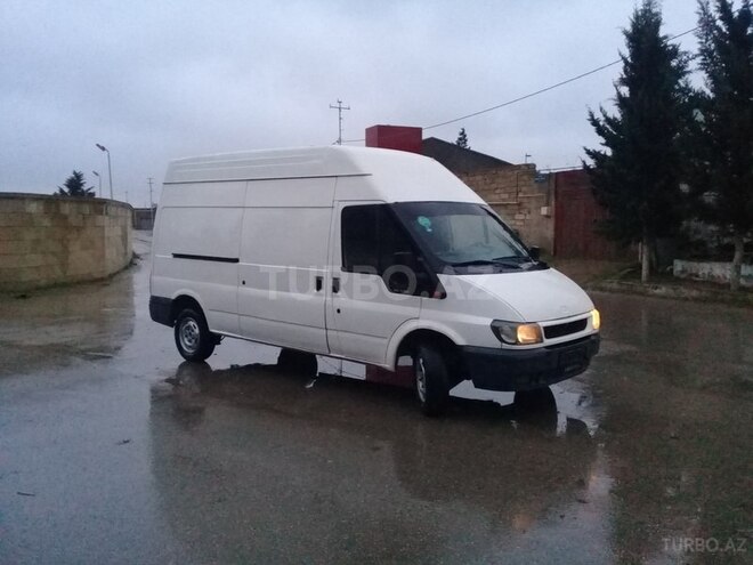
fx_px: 674
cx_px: 376
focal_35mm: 31
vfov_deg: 45.4
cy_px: 282
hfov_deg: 58.4
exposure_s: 1/17
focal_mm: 3.3
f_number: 2.2
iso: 640
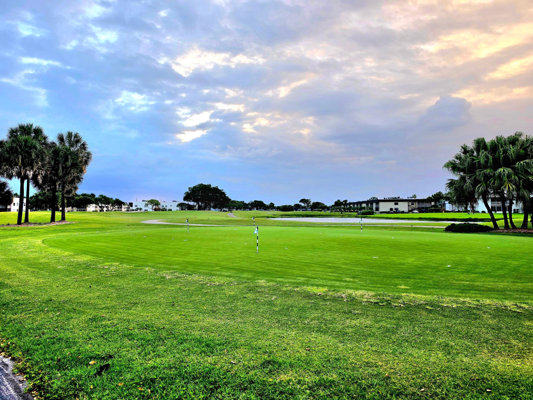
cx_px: 266
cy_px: 200
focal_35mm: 23
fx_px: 354
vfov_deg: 58.9
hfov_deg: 73.9
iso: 32
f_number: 1.4
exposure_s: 1/370
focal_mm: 6.5
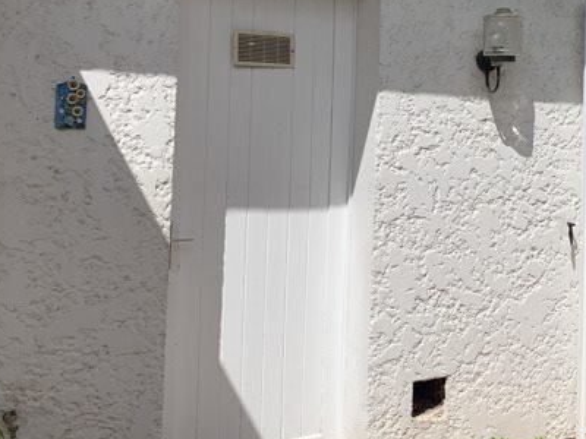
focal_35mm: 52
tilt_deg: +1.8
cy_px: 117
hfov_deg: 34.9
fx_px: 880
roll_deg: -1.2
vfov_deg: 27.7
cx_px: 520
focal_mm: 4.25
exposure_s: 1/5128
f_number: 1.8
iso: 25
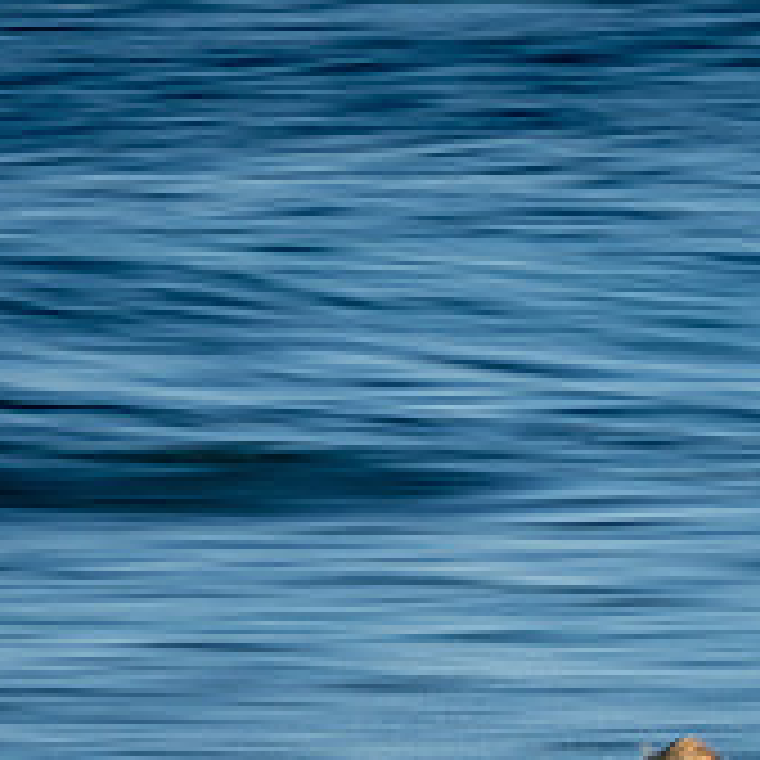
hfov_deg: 1.0
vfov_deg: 1.0
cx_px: 895
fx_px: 43419
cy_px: 803
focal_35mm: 1748
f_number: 22
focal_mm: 400
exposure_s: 1/20
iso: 100
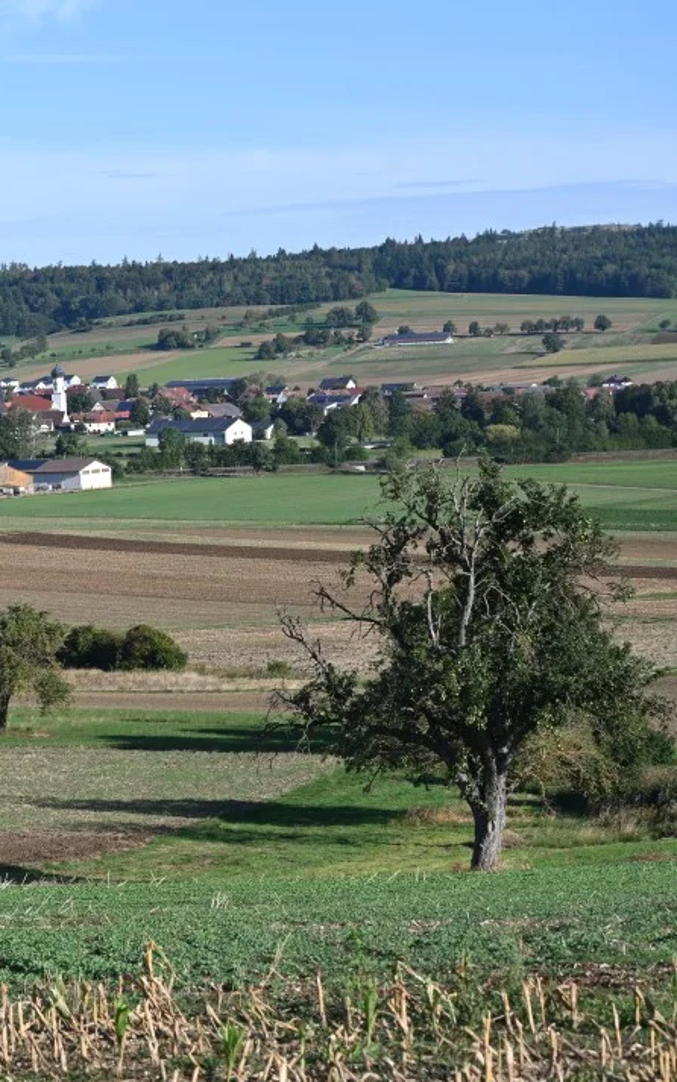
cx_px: -20
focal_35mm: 108
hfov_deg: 12.0
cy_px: 545
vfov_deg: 19.3
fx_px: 3186
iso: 100
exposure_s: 1/400
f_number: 7.1
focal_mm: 70
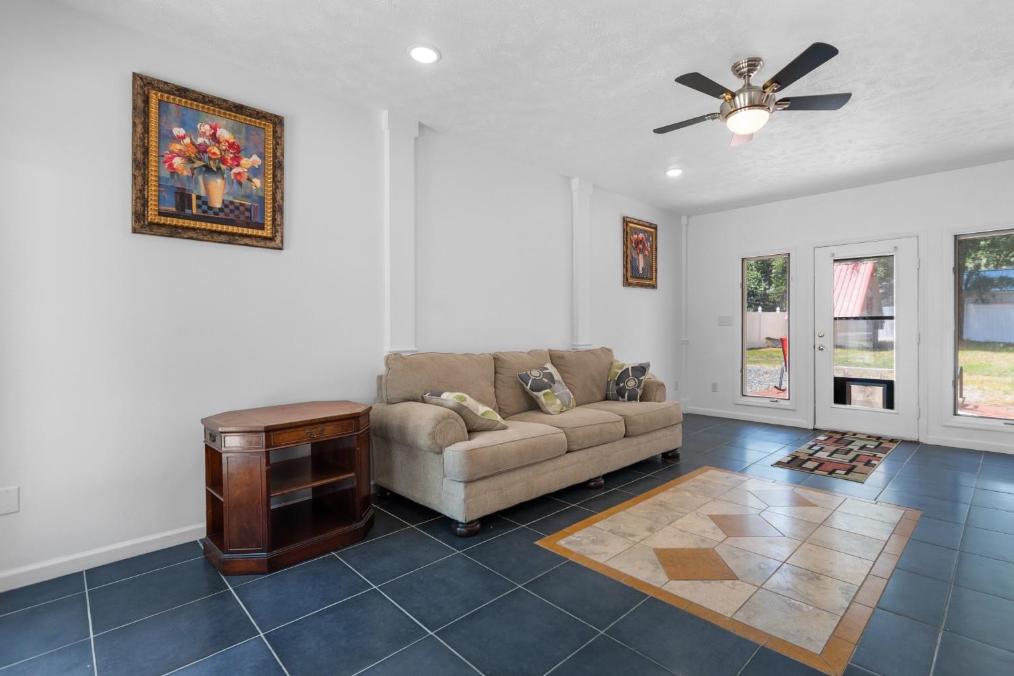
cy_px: 328
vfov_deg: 73.7
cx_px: 533
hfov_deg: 96.6
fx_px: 451
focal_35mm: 16
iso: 100
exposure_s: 1/20
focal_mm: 10
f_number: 4.5
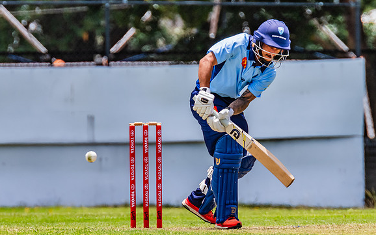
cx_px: 209
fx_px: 12427
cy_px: 89
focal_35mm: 1213
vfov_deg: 1.1
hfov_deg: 1.7
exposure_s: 1/1250
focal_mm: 600
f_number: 9
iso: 800
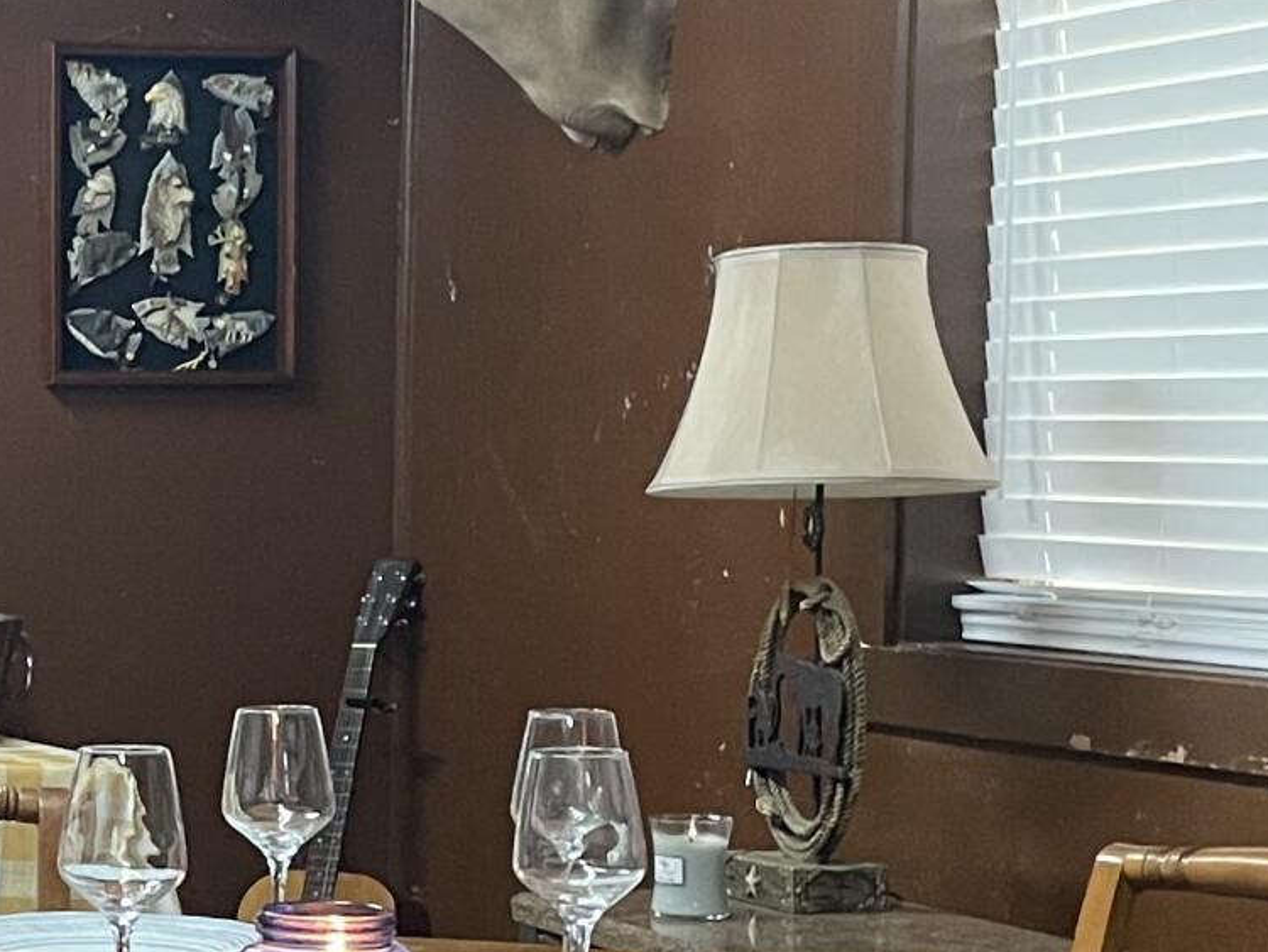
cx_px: -149
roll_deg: -0.7
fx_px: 3811
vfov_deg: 14.2
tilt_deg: -3.0
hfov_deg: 18.2
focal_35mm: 104
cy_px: 595
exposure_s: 1/60
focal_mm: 4.2
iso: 400
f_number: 1.6
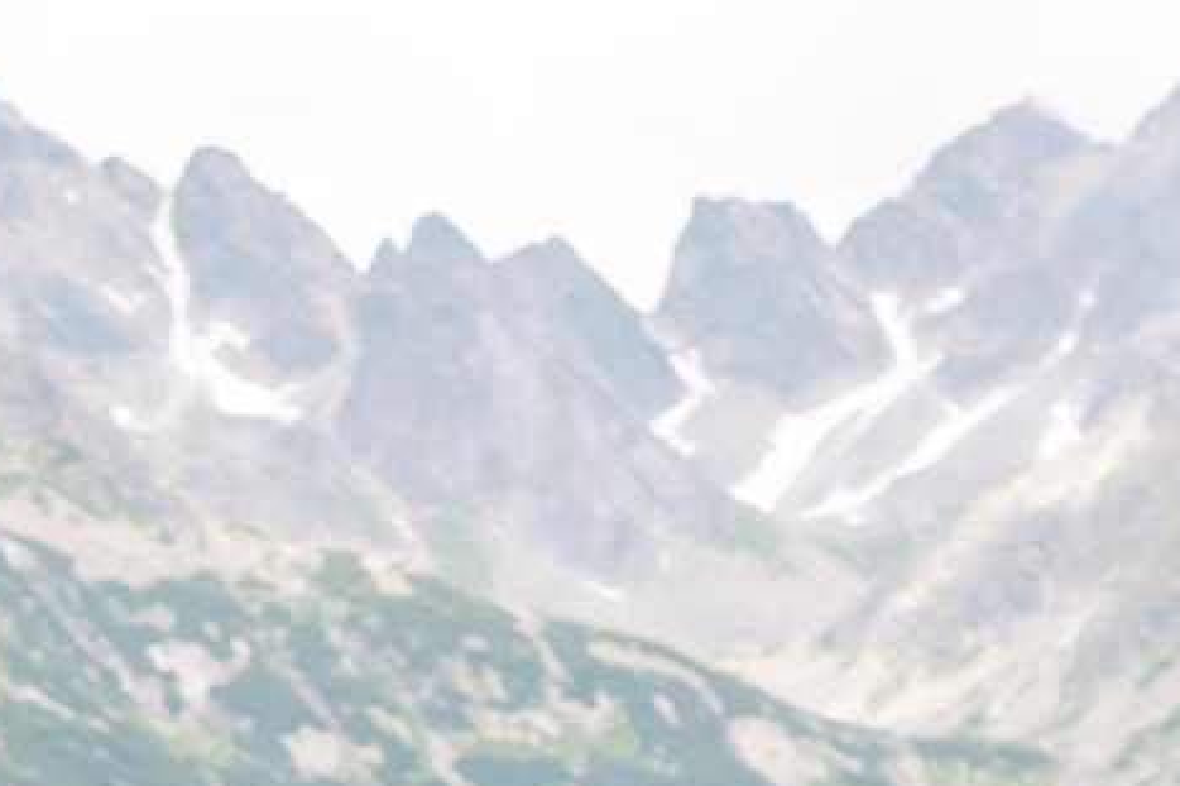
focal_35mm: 192
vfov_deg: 7.0
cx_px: 210
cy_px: 1242
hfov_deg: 10.7
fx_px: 6291
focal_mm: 35
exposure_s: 1/1000
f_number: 2.8
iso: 320
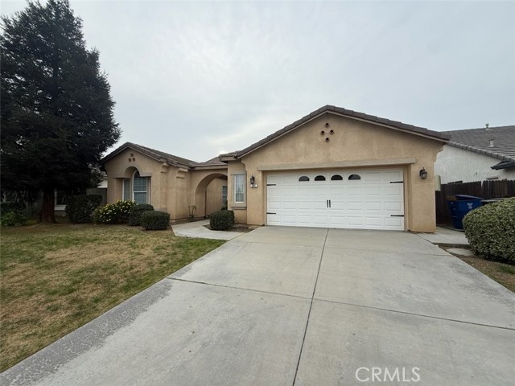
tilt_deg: +2.4
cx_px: 258
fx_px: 208
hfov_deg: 102.1
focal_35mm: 14
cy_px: 193
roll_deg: +0.4
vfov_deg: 85.7
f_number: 2.2
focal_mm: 2.22
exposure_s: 1/535
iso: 50
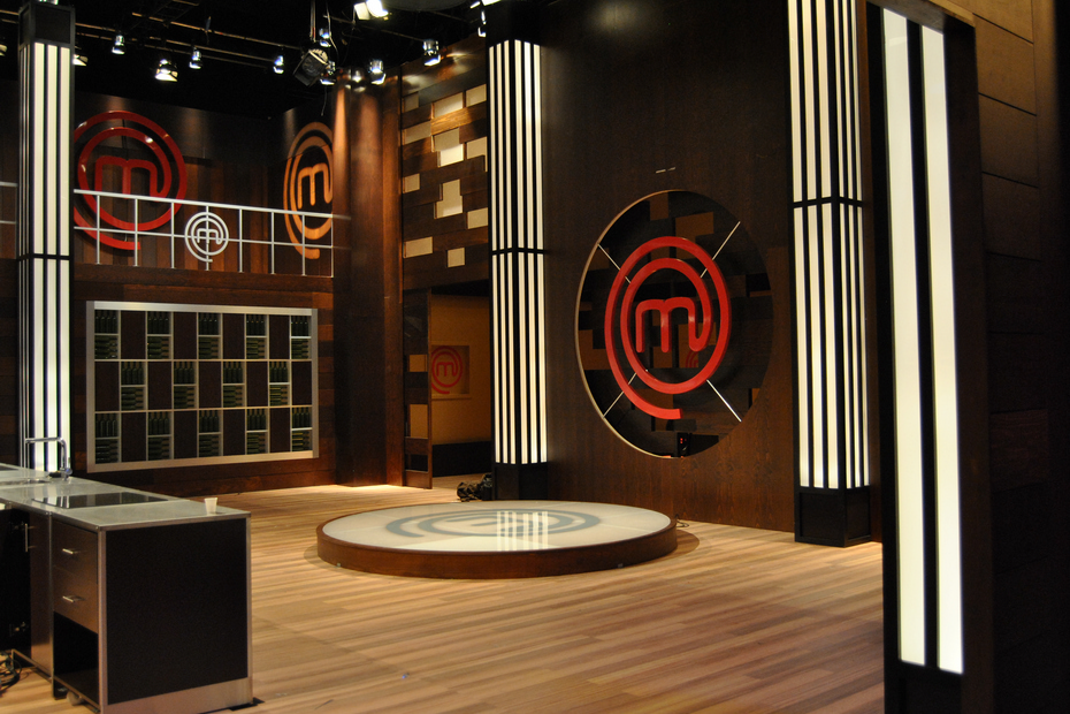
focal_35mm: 34
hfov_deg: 55.1
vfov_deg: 38.4
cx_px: 535
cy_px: 357
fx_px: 1025
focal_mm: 23
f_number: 3.8
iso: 560
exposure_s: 1/30
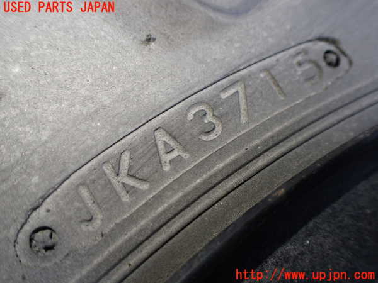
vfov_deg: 46.8
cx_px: 189
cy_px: 142
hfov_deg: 60.0
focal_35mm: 30
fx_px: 328
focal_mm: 5.4
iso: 250
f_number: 2.3
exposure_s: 1/125
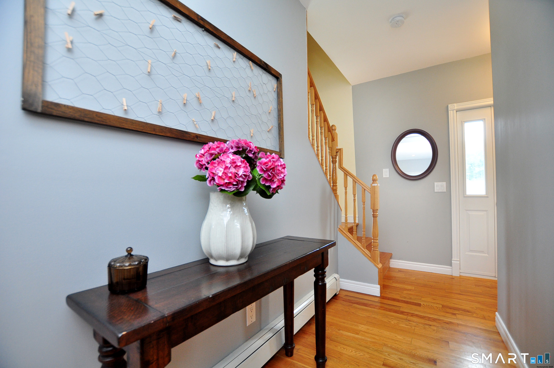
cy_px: 184
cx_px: 277
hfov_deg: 100.5
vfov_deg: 77.2
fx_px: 231
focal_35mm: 15
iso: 640
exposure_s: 1/100
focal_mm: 10
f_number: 3.5
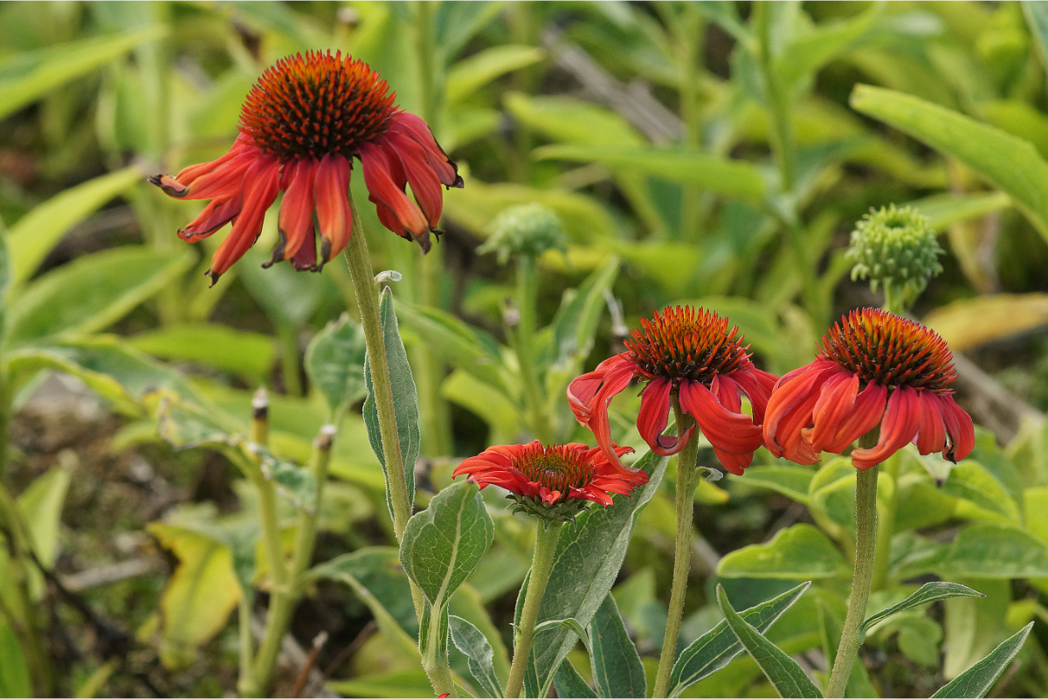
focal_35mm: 150
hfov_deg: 13.7
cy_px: 350
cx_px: 524
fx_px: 4366
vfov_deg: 9.1
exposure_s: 1/160
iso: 800
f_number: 8
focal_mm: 100
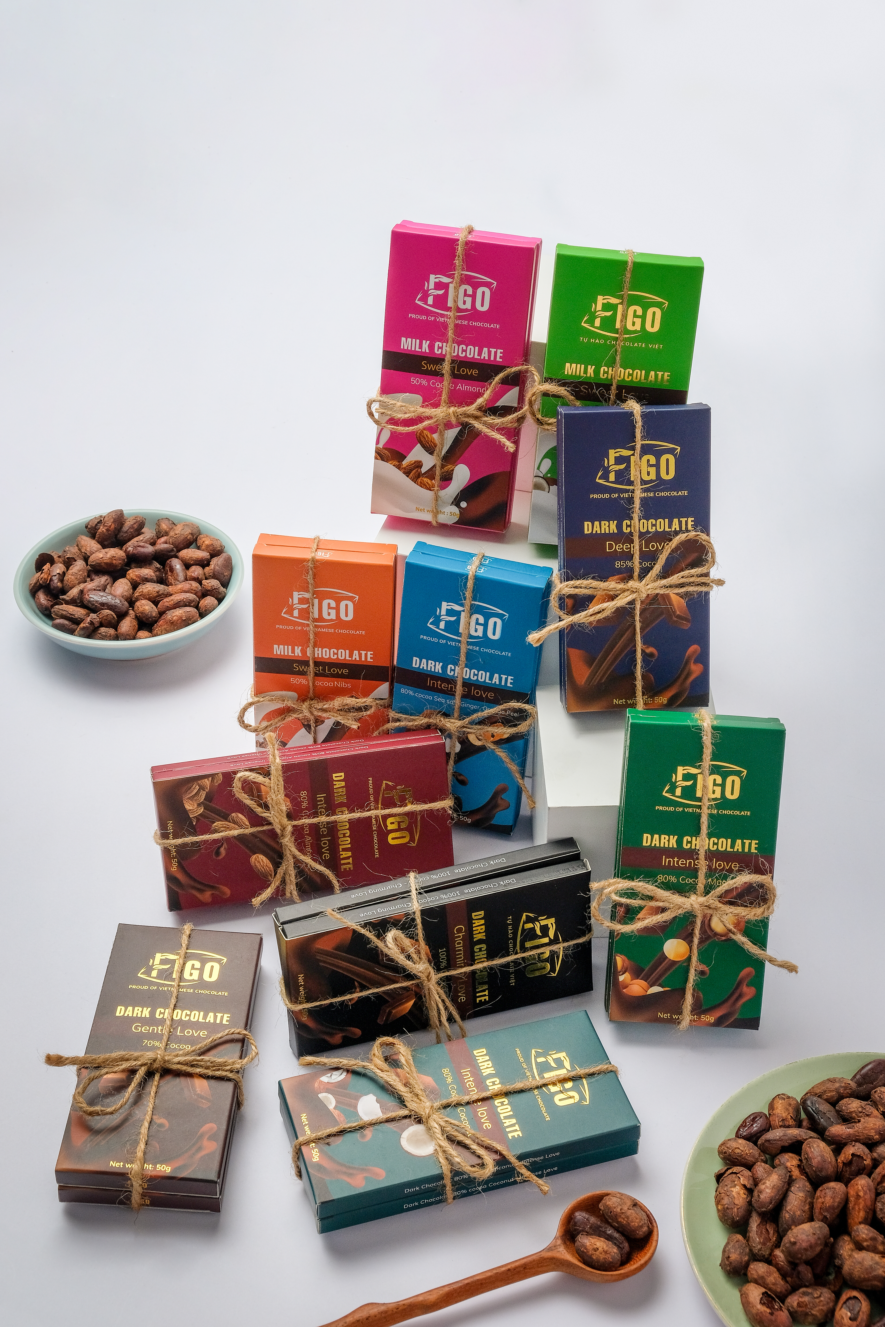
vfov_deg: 40.3
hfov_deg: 27.5
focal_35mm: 49
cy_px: 664
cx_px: 442
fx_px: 1807
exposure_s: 1/125
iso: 500
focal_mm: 32.9
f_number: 11
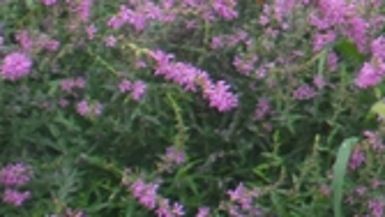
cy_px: -317
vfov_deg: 4.4
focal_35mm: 270
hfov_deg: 7.4
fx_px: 2757
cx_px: 968
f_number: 4.5
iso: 400
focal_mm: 28
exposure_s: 1/80
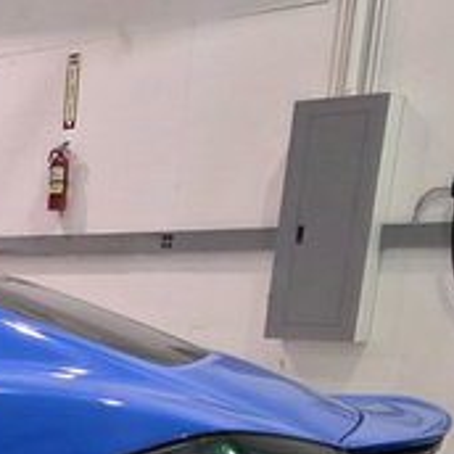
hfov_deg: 16.0
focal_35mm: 91
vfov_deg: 17.3
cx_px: -377
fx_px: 1350
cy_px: 670
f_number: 1.7
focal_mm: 6.3
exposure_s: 1/120
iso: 400
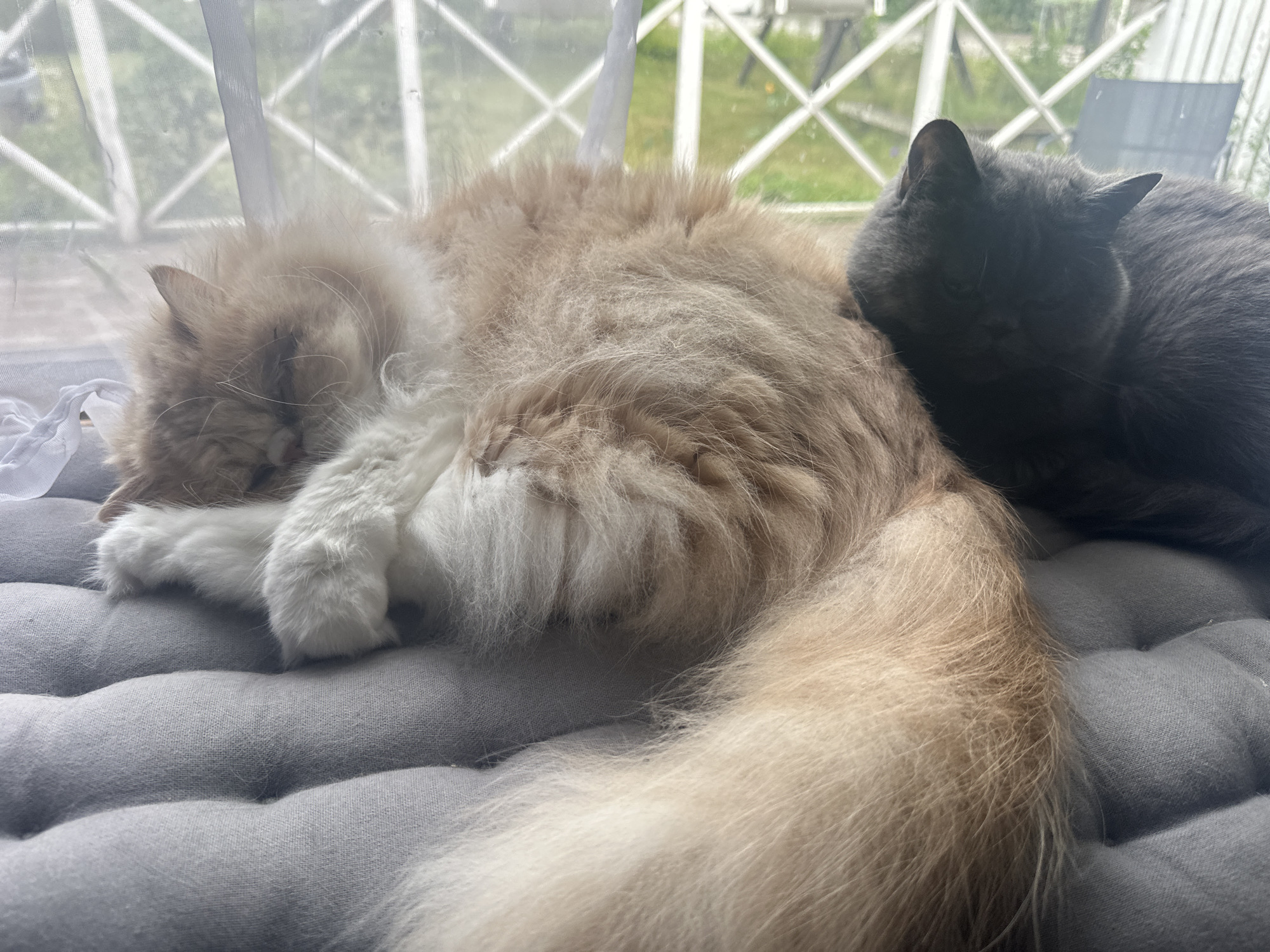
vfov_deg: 56.8
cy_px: 476
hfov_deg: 71.6
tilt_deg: -29.1
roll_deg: -1.5
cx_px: 635
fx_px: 881
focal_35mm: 24
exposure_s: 1/121
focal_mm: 6.86
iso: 125
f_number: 1.78
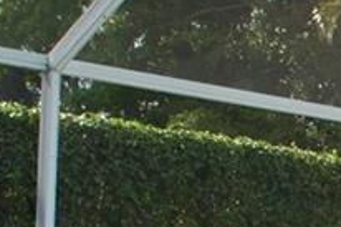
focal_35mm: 134
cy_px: 323
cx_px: 611
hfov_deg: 13.7
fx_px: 1268
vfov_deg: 10.0
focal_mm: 18
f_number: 7.1
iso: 200
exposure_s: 1/200
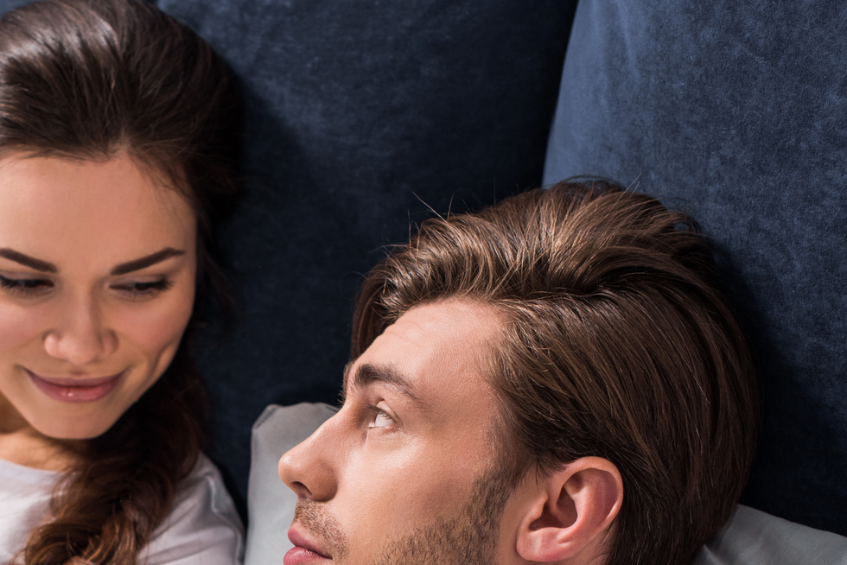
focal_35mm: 102
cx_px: 140
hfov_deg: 19.7
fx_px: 2400
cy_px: 565
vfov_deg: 13.3
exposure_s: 1/200
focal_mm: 50
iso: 200
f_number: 3.5
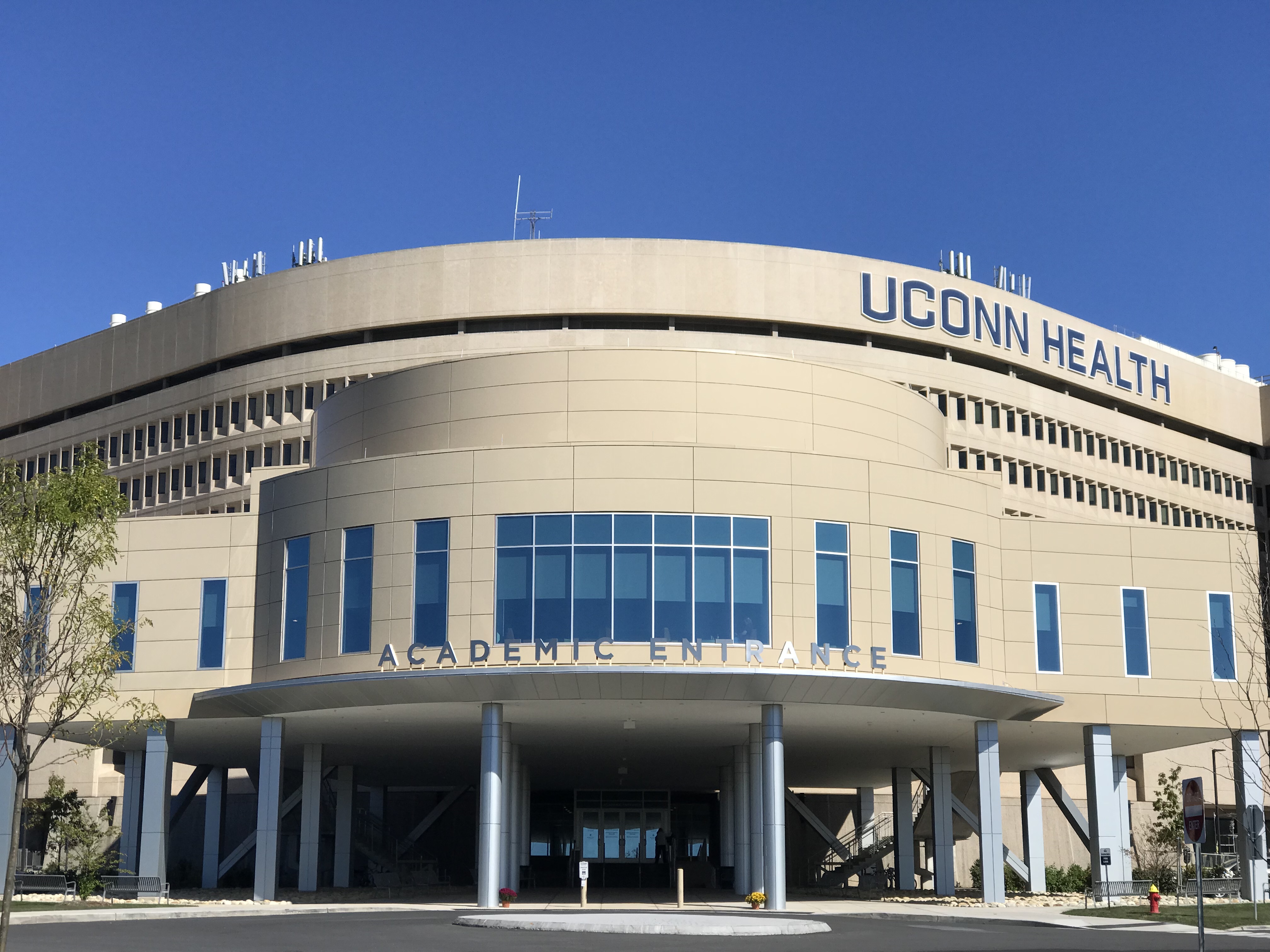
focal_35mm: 57
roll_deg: -0.5
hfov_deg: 33.8
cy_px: 476
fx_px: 2091
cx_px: 635
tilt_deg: +10.5
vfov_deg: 25.7
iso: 20
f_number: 2.8
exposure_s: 1/1429
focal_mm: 6.6
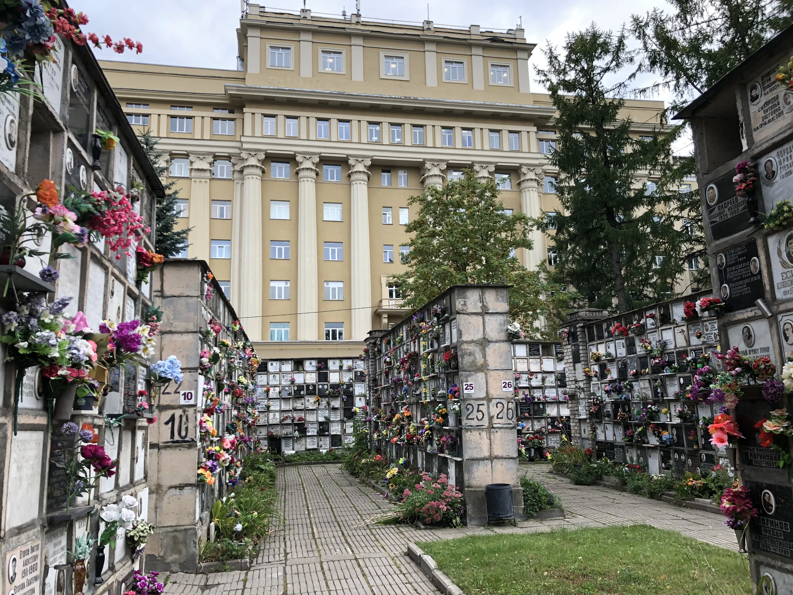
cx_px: 396
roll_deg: +1.5
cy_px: 298
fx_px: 641
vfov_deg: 49.7
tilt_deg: +9.5
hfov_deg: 63.4
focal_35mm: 28
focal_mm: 4
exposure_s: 1/120
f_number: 1.8
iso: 20
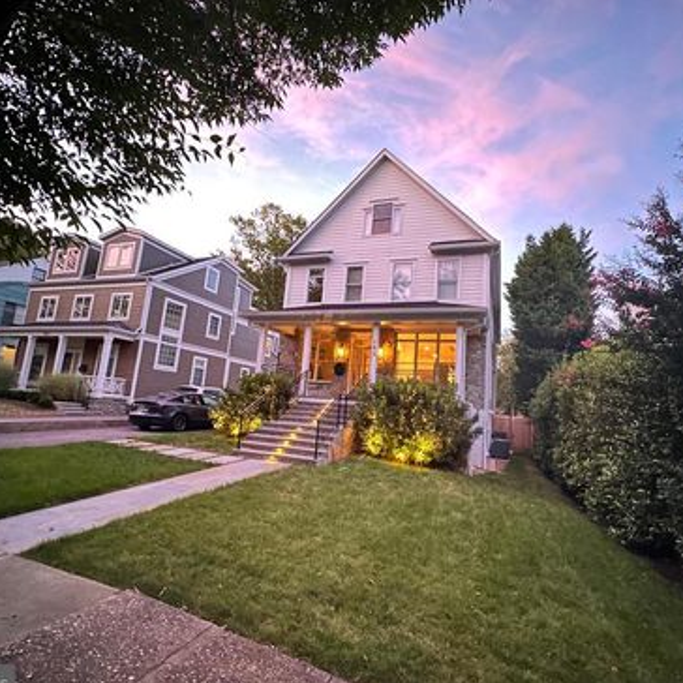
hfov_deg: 83.8
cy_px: 350
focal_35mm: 17
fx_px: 379
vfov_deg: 84.0
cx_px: 370
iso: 3200
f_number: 2.2
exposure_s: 1/17
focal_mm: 2.22
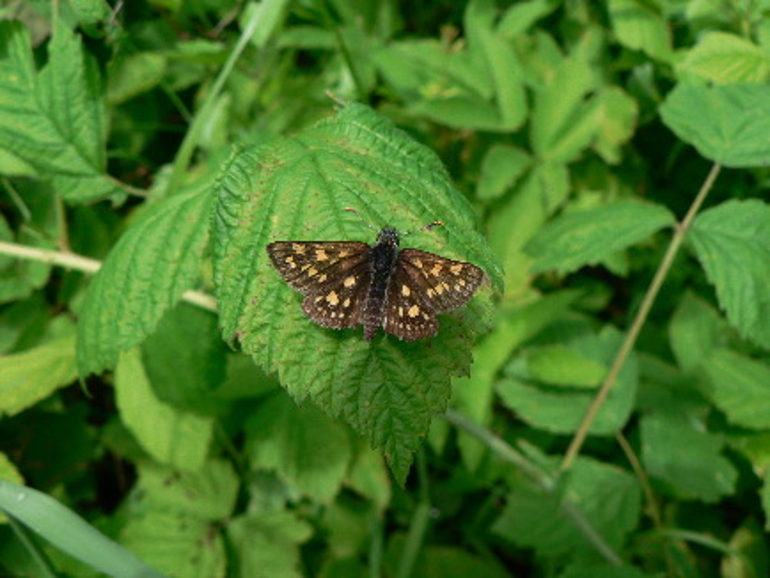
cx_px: 385
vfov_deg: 39.7
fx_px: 801
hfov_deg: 51.3
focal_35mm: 36
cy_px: 289
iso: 80
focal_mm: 6
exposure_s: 1/320
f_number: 4
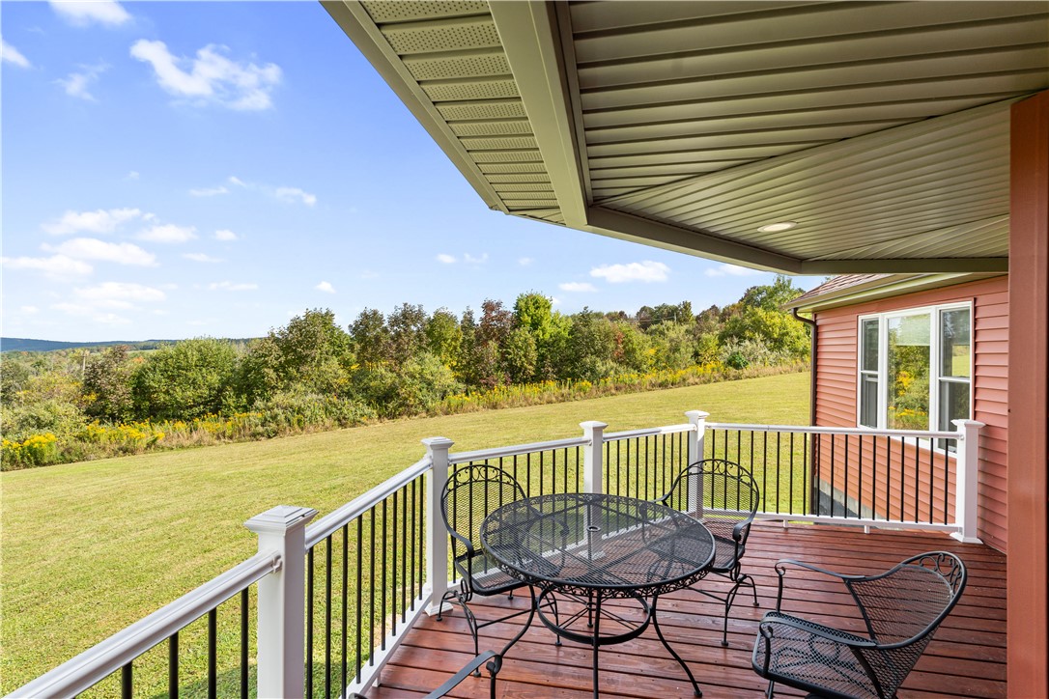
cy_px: 350
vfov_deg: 73.7
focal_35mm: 16
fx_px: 466
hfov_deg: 96.7
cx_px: 524
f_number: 7.1
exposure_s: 1/400
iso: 640
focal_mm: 16
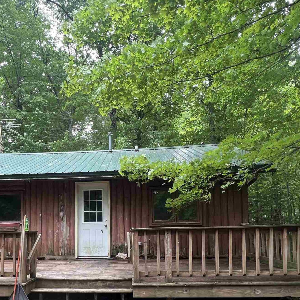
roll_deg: +1.3
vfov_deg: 56.8
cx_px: 98
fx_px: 265
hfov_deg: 57.6
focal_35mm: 27
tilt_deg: -0.1
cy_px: 216
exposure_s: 1/99
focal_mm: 1.57
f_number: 1.8
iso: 64
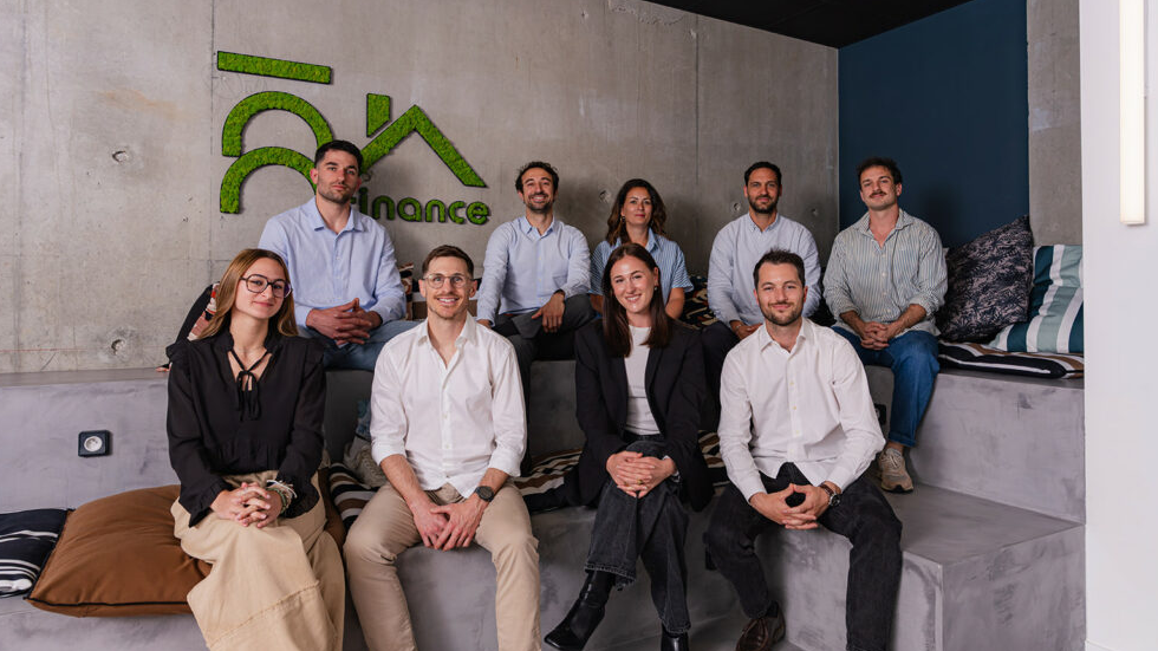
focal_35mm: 23
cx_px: 598
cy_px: 389
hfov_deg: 78.7
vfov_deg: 49.2
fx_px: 706
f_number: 9
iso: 250
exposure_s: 1/160
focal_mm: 21
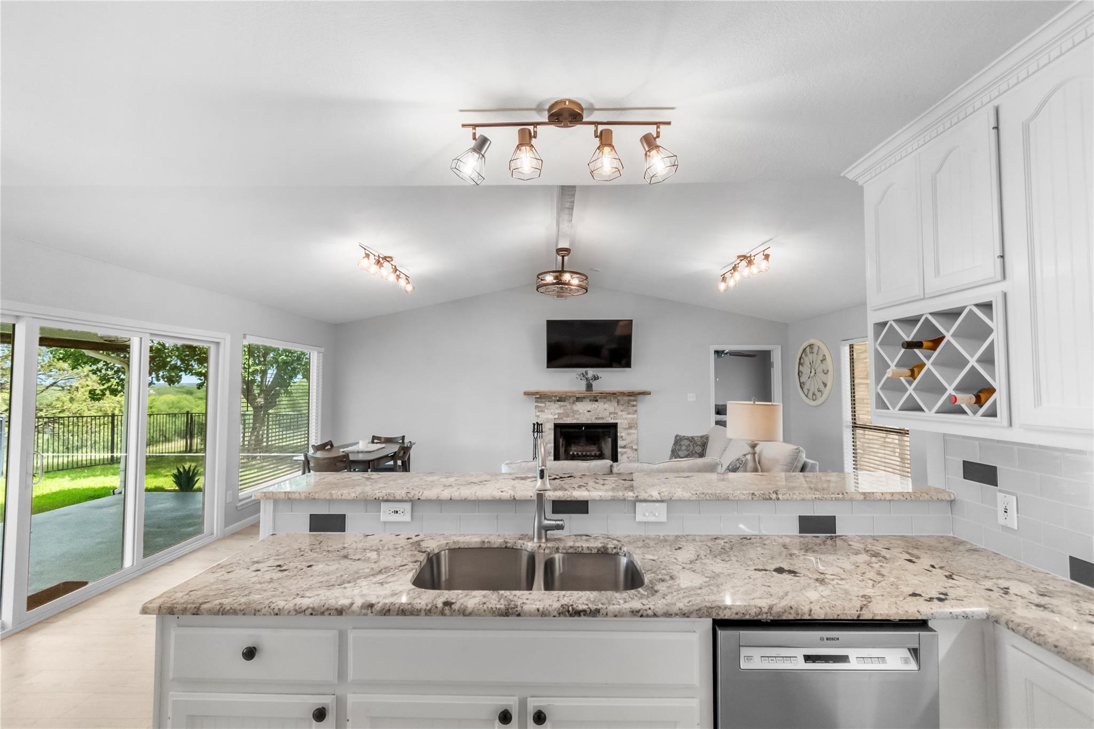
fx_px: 456
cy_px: 364
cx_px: 547
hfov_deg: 100.4
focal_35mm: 15
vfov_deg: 77.3
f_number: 4.5
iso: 2500
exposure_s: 1/125
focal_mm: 10
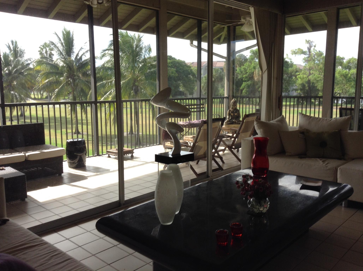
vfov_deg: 42.8
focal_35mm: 33
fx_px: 346
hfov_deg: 55.4
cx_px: 182
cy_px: 136
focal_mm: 3.3
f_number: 2.4
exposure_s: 1/120
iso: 32
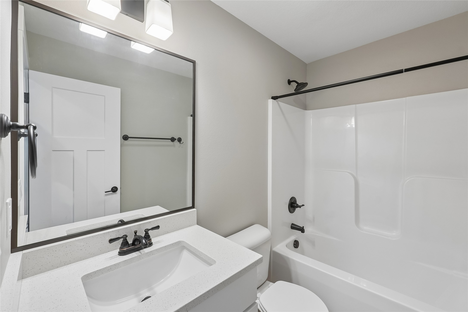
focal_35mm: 15
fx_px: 195
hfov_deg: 100.4
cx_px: 234
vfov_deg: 77.3
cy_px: 156
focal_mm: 10
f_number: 8
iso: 320
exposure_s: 1/15
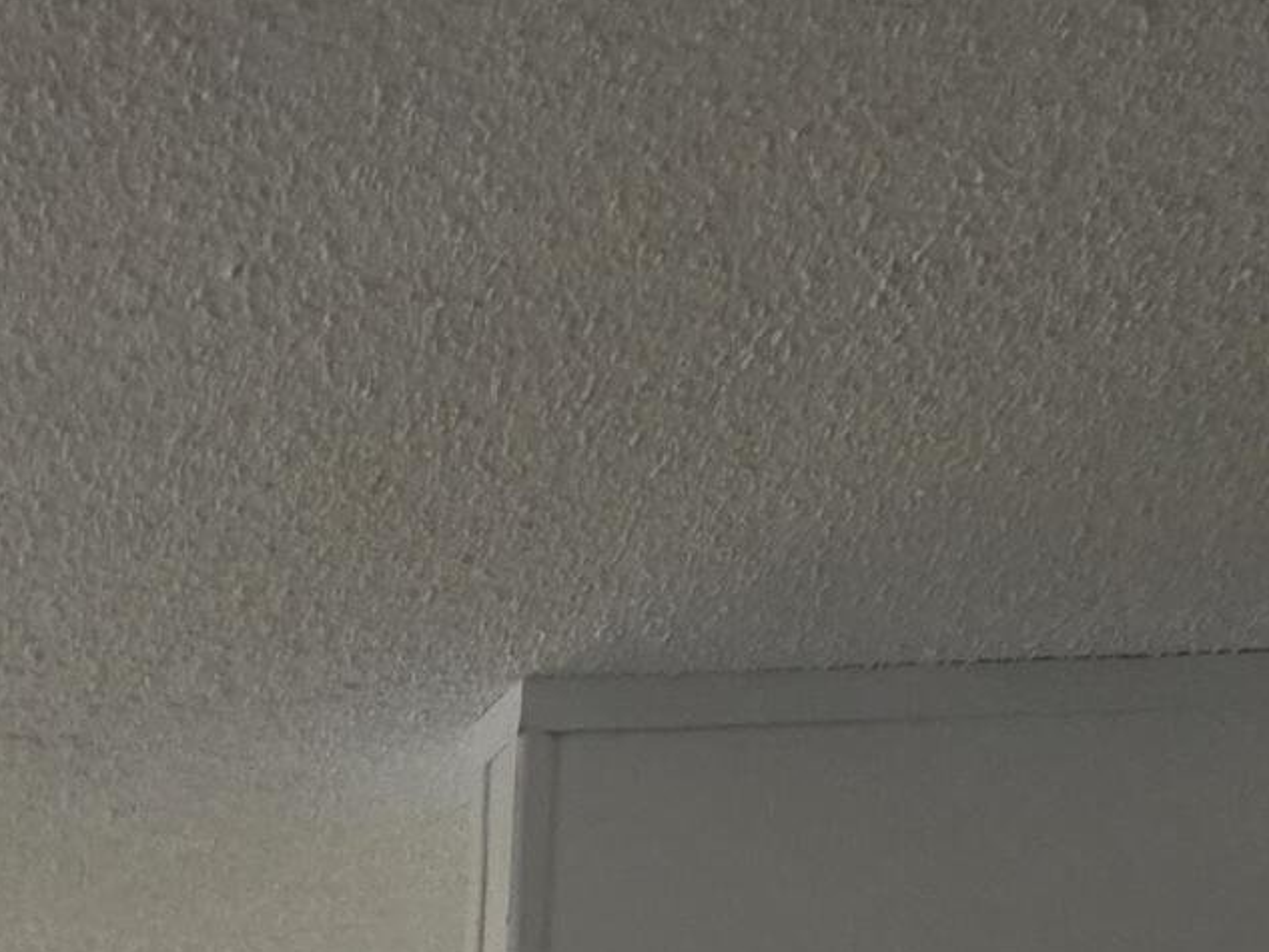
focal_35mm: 109
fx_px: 3997
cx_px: -339
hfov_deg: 17.1
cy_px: 2207
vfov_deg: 11.5
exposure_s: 1/120
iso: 320
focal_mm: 6.25
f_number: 1.7
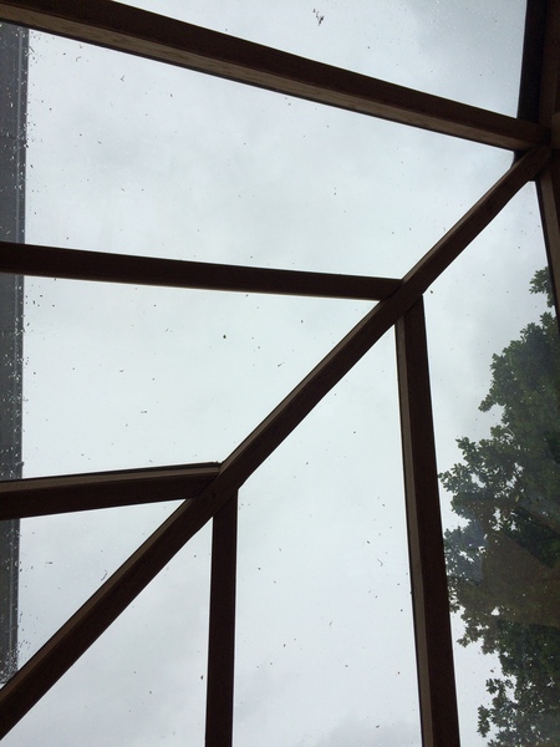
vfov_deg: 61.7
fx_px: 626
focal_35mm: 29
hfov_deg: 48.2
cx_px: 280
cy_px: 374
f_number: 2.2
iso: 32
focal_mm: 4.15
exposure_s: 1/1466
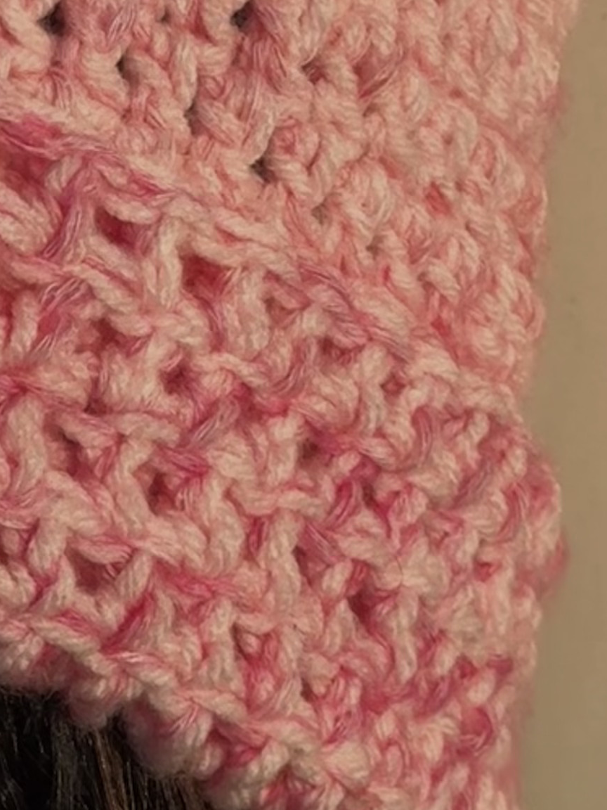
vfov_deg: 11.7
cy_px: 174
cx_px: 43
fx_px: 3928
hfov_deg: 8.8
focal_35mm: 168
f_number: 1.78
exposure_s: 1/9009
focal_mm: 6.76
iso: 80
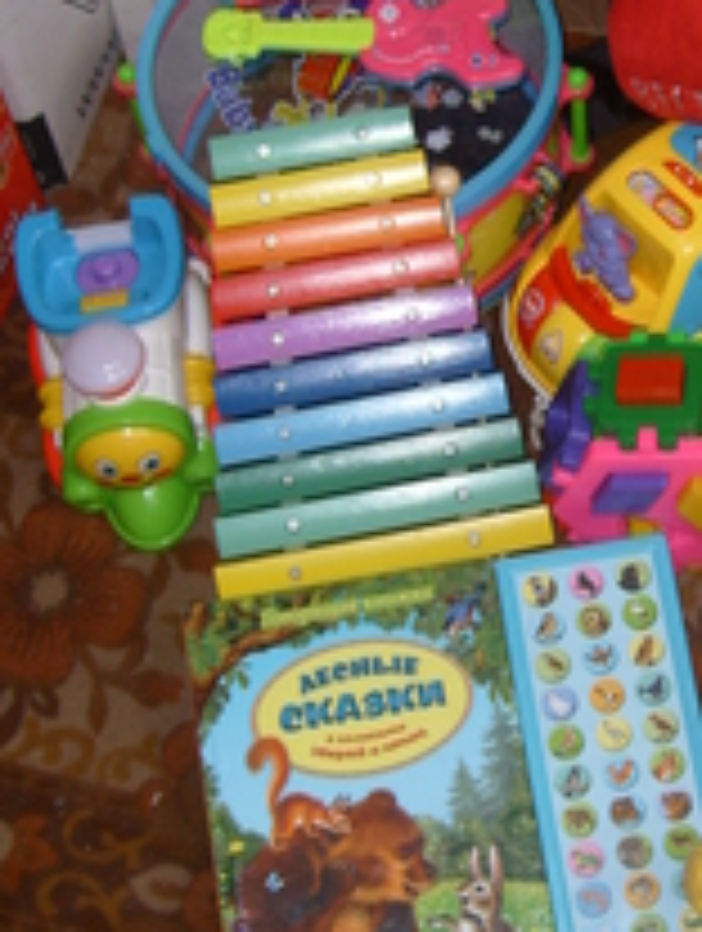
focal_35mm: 76
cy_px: 329
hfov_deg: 19.1
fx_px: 2049
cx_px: 634
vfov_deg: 25.5
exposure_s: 1/45
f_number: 2.8
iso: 100
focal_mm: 5.8
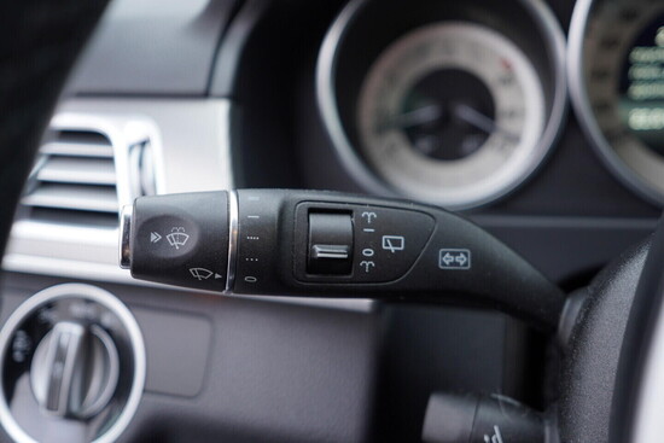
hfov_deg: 53.1
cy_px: 222
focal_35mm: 36
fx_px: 664
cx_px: 332
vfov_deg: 36.9
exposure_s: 1/40
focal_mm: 24
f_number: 2.8
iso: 160
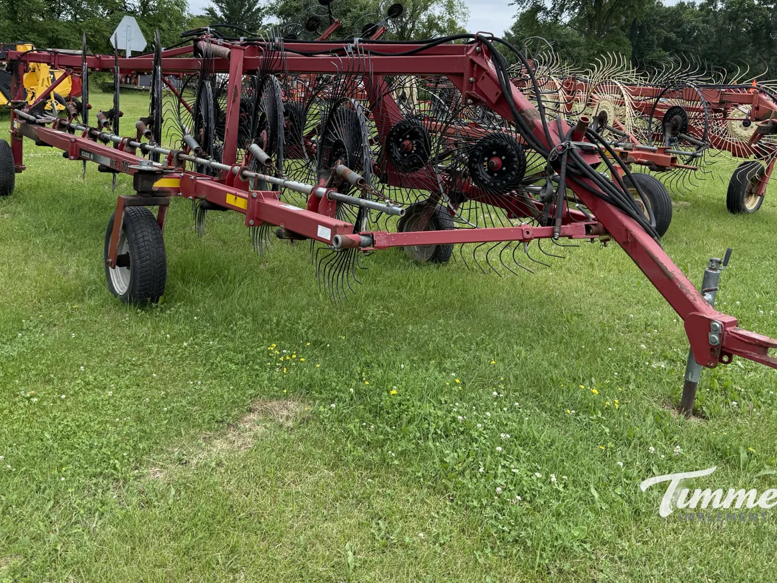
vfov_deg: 42.5
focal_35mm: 33
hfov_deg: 55.2
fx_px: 741
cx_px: 348
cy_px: 204
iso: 100
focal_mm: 6.76
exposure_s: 1/1211
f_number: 1.78
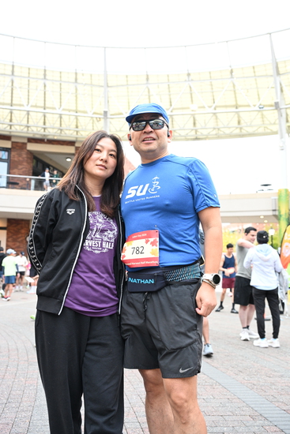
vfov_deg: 55.1
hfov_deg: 38.4
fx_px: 417
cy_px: 217
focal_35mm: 34
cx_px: 145
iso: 2000
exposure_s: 1/160
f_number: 4
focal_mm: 34.5
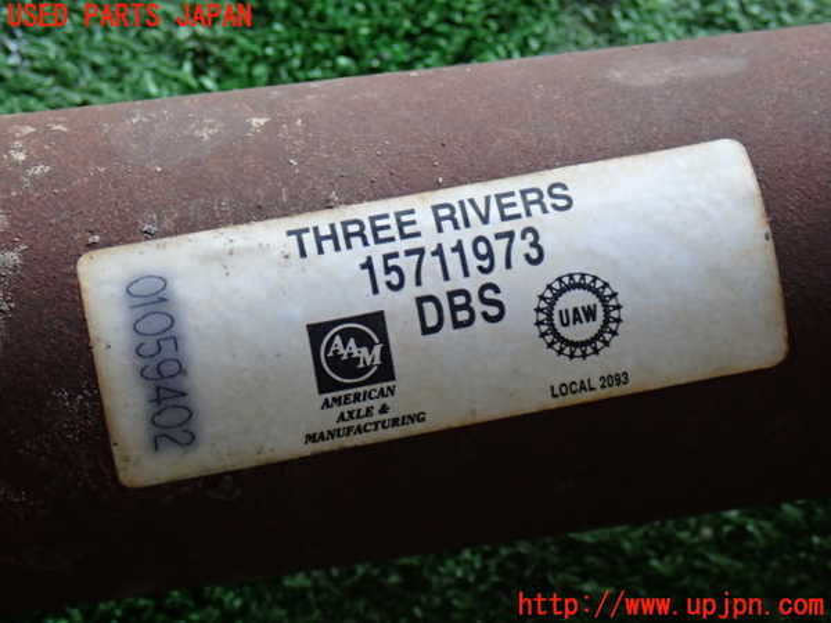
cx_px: 416
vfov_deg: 19.1
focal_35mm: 77
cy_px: 312
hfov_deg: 25.3
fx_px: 1848
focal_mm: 13.65
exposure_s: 1/80
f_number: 4.1
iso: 500
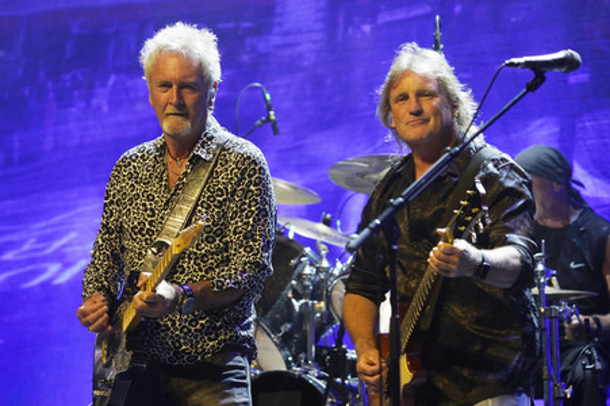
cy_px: 203
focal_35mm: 225
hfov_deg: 9.2
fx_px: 3810
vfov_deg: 6.1
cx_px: 305
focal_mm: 225
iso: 1600
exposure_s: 1/80
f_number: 6.3
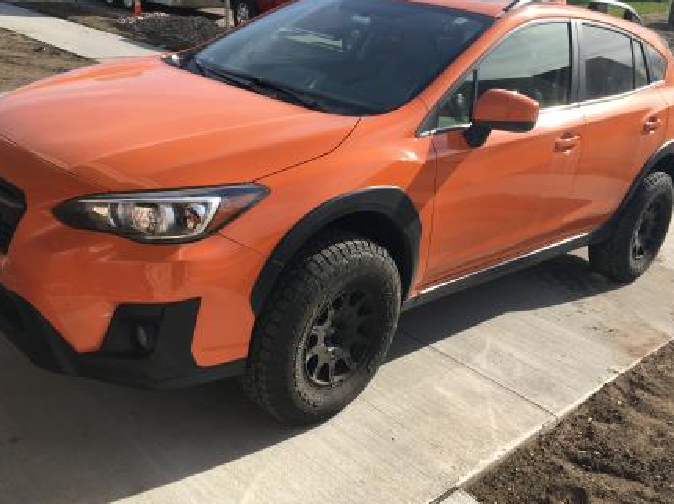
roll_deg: -3.0
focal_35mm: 34
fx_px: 662
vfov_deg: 41.7
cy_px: 235
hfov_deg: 54.0
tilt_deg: -24.2
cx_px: 335
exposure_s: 1/1083
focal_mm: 4.15
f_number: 2.2
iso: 25
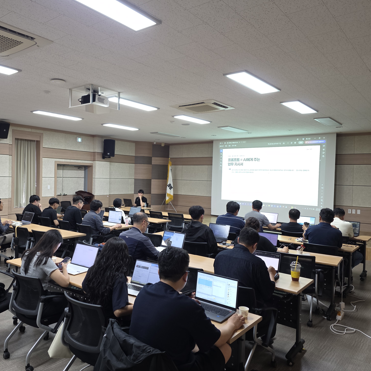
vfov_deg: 57.3
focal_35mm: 28
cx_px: 143
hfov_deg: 56.7
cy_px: 181
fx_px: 340
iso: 320
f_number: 1.7
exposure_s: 1/120
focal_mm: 6.3
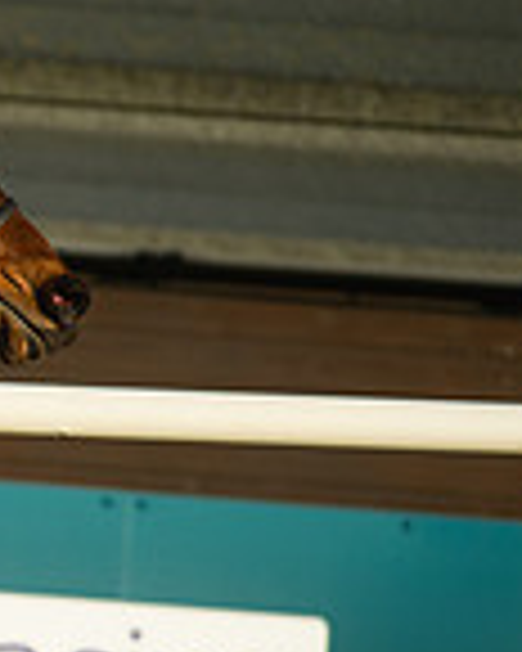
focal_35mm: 1122
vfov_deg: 1.7
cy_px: 495
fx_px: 21667
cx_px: -662
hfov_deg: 1.4
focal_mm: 300
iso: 800
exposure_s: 1/4000
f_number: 6.3
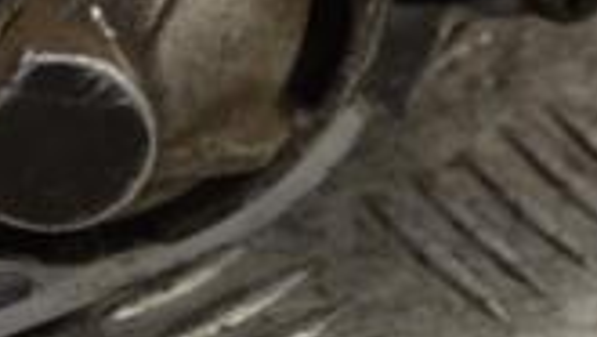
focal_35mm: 314
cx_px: 177
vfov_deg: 3.9
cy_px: -239
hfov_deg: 6.9
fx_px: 4972
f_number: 5.6
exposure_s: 1/30
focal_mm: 55
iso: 280
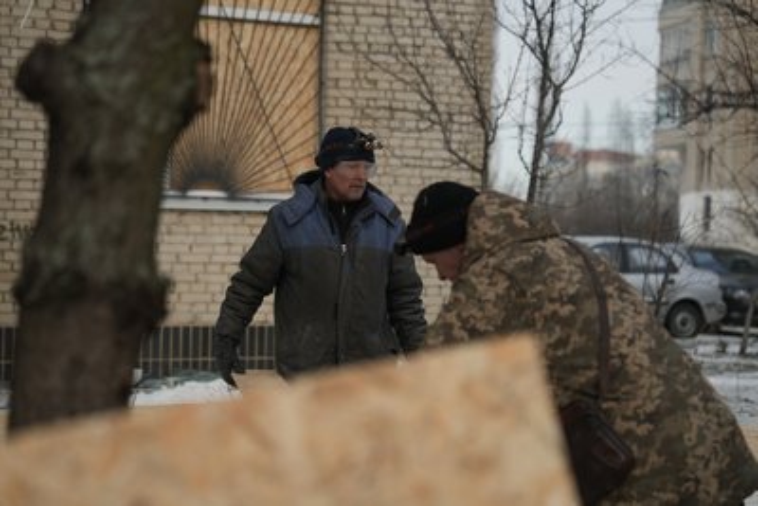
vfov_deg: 19.5
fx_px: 1474
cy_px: 253
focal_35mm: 70
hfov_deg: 28.8
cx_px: 379
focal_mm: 70
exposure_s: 1/160
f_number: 2.8
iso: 160
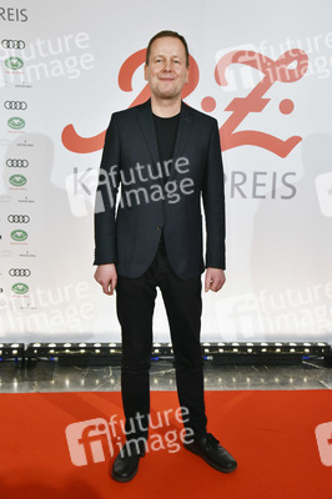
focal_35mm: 38
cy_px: 250
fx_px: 527
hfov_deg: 35.0
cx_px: 166
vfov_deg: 50.7
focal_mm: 38
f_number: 6.3
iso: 3200
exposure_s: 1/125
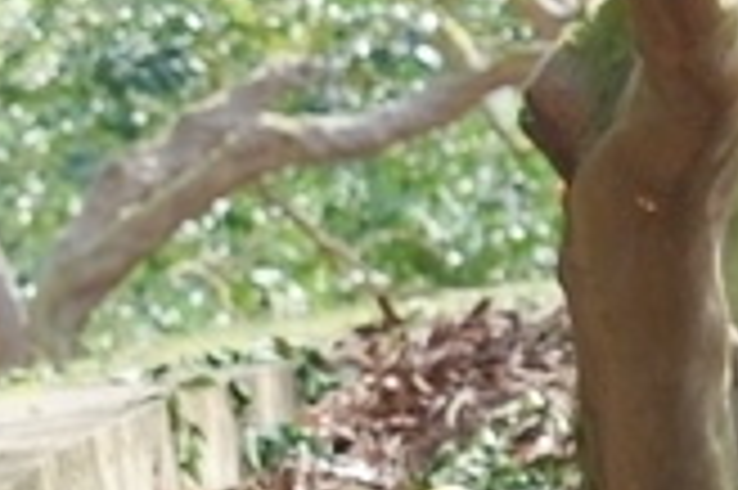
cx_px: -990
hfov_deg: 4.8
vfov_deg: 3.3
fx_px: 8499
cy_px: 101
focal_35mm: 415
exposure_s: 1/80
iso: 100
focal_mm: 68
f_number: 5.6
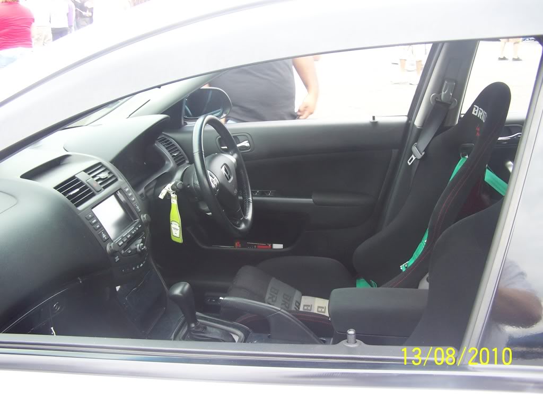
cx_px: 272
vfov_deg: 37.7
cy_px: 204
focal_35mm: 38
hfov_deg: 49.0
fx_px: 596
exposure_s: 1/60
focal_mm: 6.3
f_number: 2.8
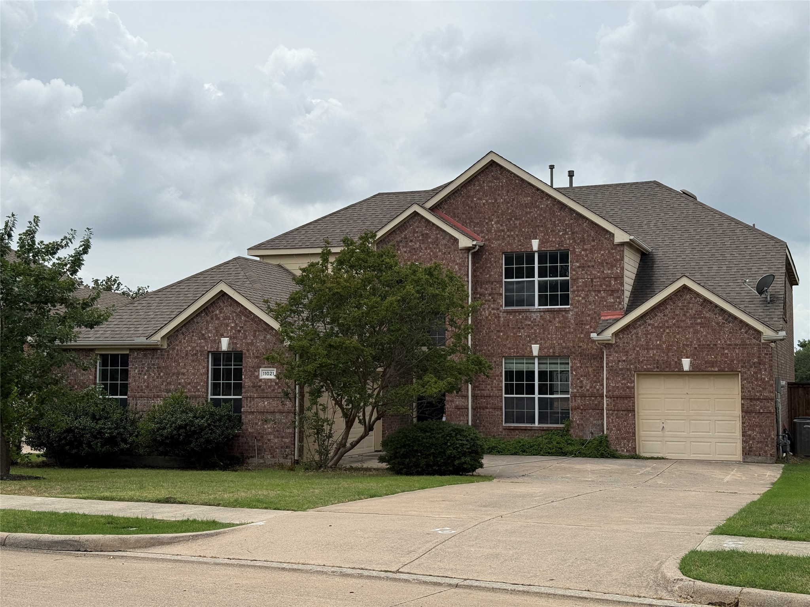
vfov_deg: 30.3
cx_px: 405
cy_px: 304
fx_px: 1123
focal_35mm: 48
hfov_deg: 39.7
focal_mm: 6.76
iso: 64
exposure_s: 1/8772
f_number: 1.78
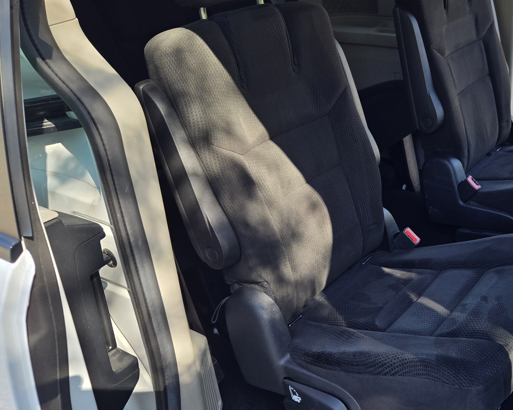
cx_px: 414
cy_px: 243
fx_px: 592
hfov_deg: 44.5
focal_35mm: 39
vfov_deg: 38.1
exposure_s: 1/249
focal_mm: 5.4
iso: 25
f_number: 1.8
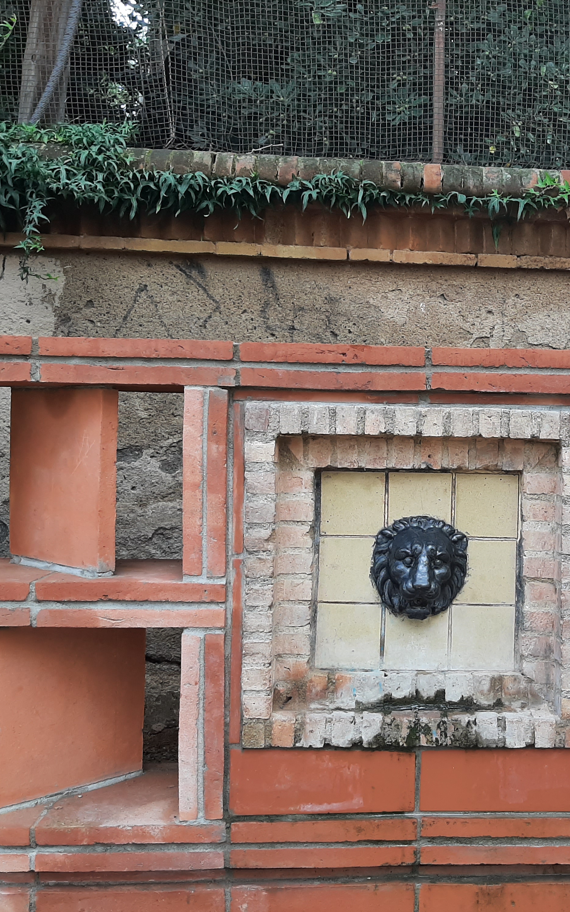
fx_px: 920
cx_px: 448
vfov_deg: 52.7
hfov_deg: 33.5
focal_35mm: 37
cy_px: 456
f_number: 1.7
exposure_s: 1/205
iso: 40
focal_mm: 3.93
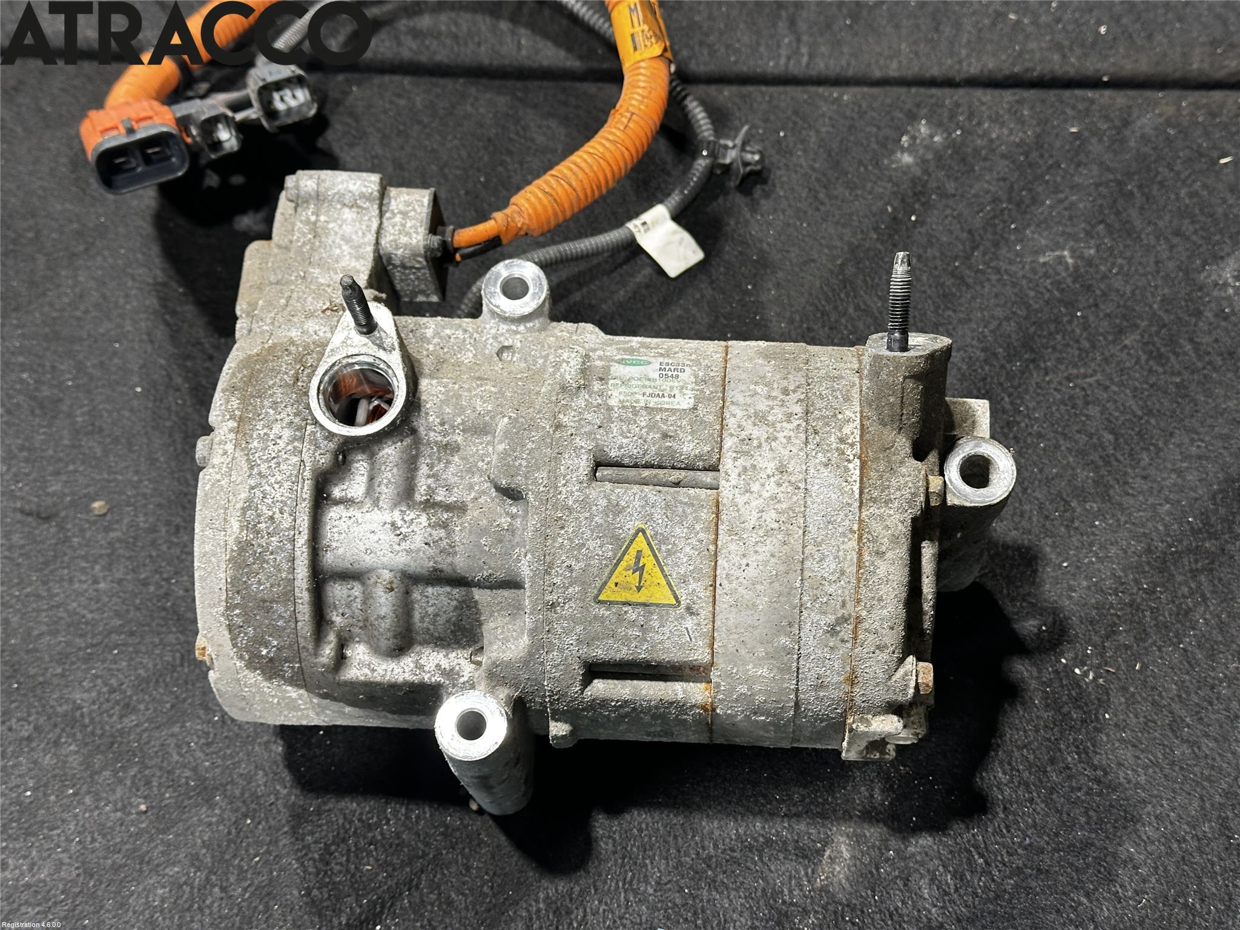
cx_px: 620
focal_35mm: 48
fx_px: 1719
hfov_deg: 39.7
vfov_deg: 30.3
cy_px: 465
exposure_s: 1/50
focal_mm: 6.86
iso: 80
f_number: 1.78
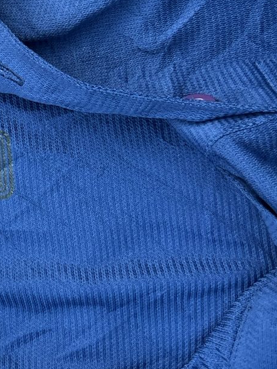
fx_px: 928
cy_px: 90
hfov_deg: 15.9
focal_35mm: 87
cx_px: -103
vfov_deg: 22.3
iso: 64
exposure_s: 1/121
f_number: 1.5
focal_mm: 5.7
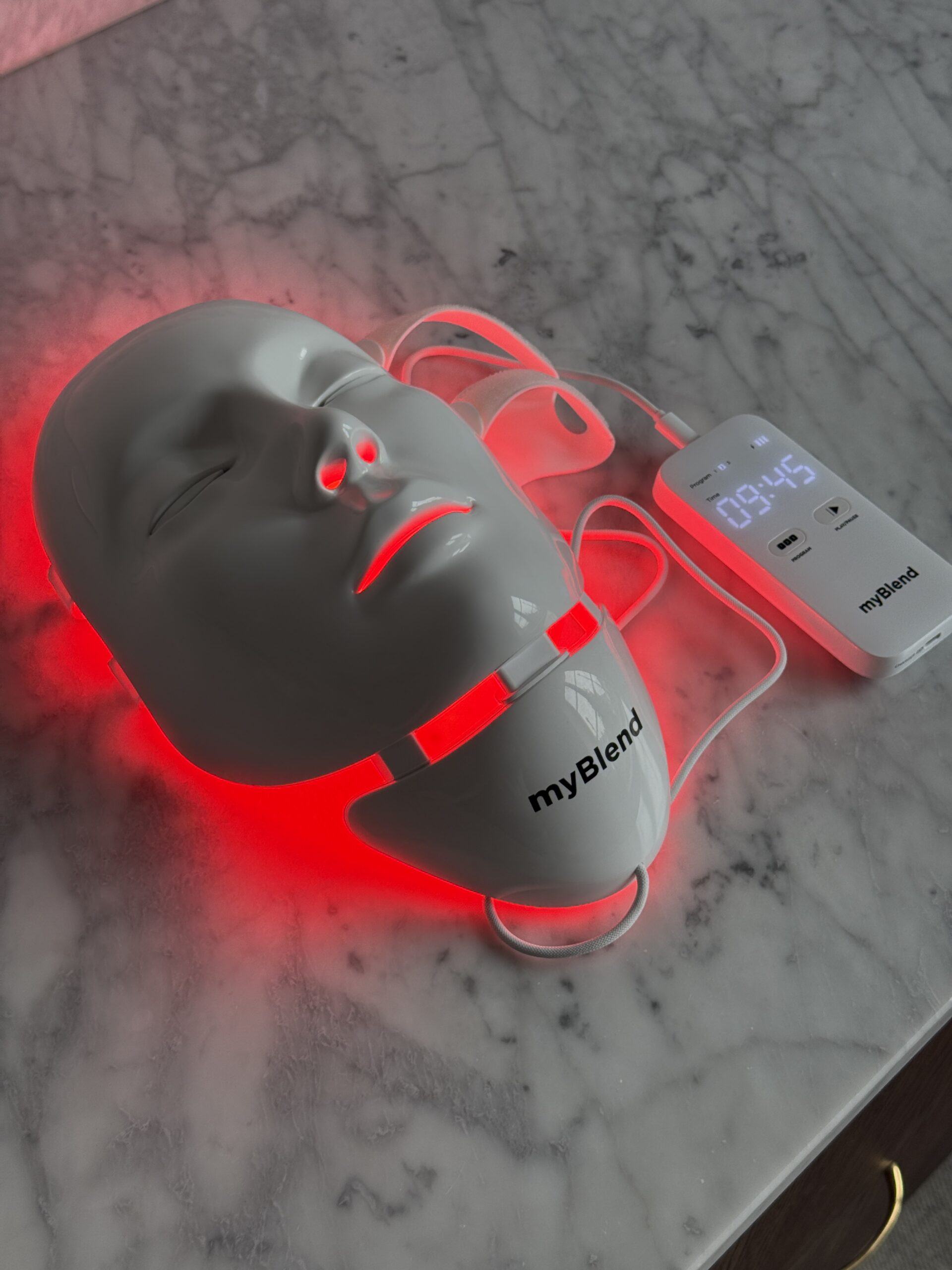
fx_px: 1760
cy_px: 635
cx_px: 476
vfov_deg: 39.7
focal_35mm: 48
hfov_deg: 30.3
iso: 64
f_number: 1.78
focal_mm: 6.76
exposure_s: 1/196
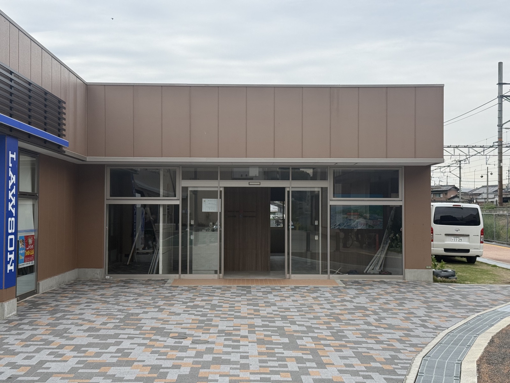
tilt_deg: +1.7
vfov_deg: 30.3
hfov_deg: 39.7
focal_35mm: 48
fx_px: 707
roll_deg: -0.1
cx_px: 255
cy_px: 192
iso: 64
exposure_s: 1/2415
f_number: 1.78
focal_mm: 6.76
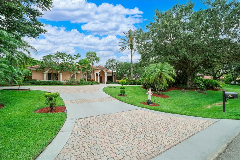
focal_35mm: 15
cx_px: 120
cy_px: 80
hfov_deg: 100.4
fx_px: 100
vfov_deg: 77.3
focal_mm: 10
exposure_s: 1/160
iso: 100
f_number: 11
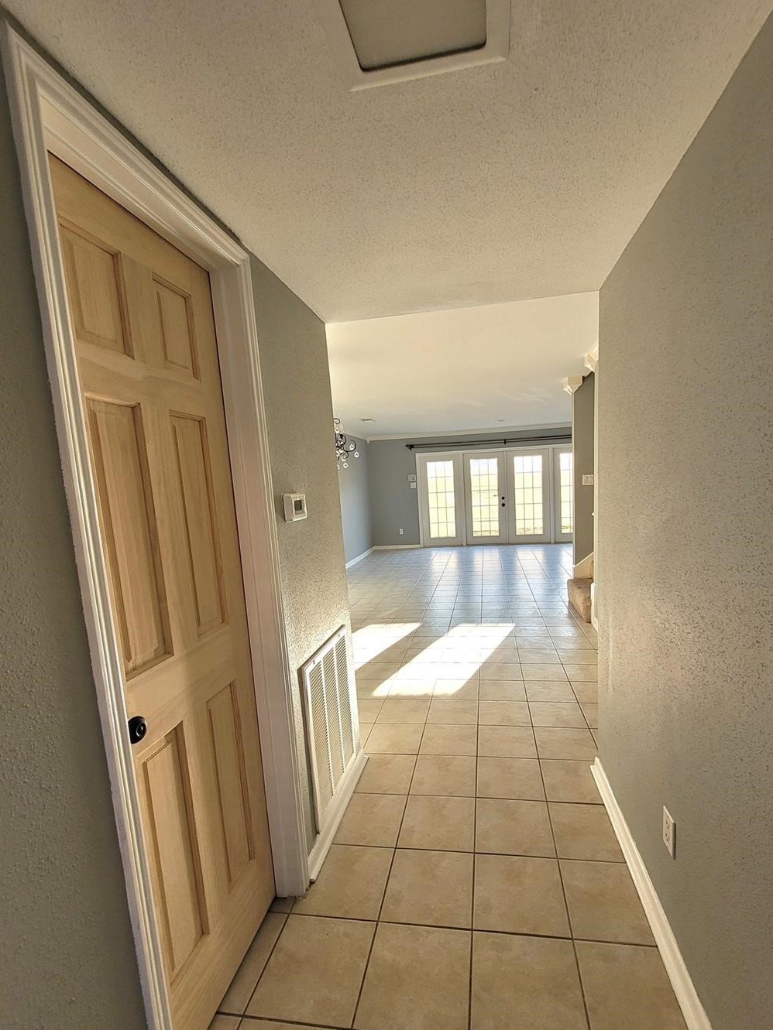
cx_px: 412
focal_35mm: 15
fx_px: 447
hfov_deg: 81.6
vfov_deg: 98.1
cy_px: 538
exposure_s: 1/50
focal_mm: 1.74
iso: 80
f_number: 2.2
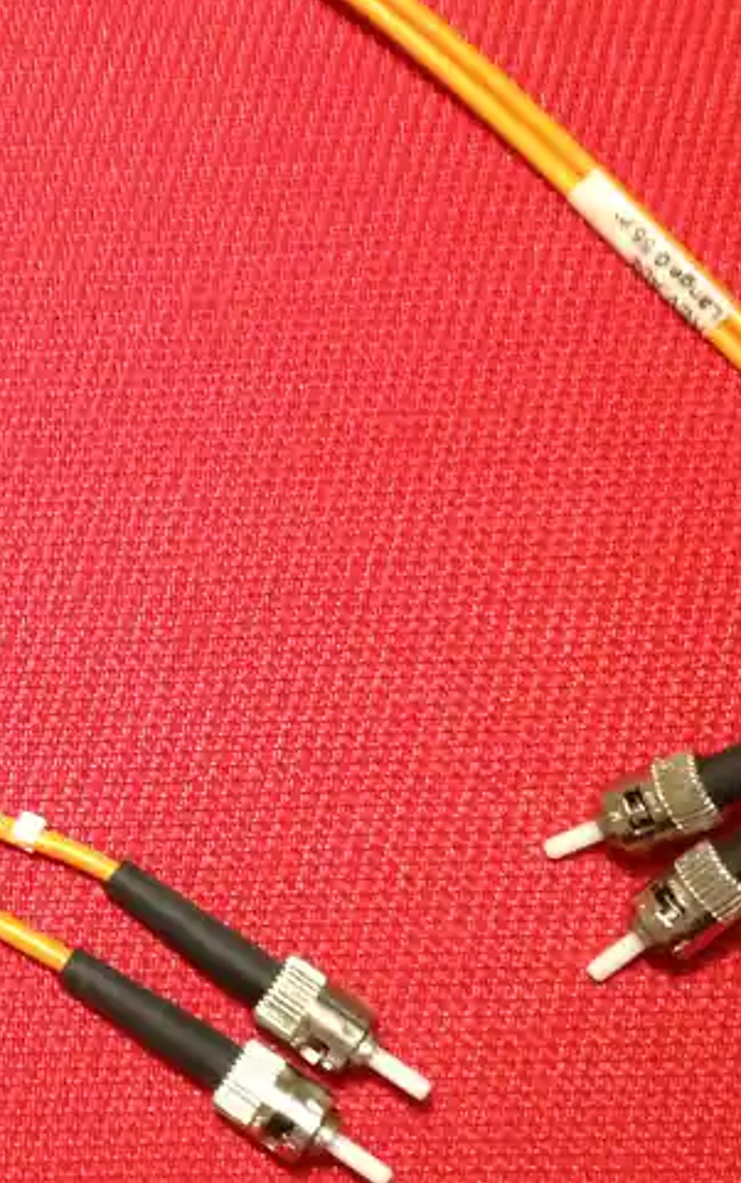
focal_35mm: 77
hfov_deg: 16.5
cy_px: 529
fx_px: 2486
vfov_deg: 26.8
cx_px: -54
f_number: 2.4
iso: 250
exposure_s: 1/17
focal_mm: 4.28
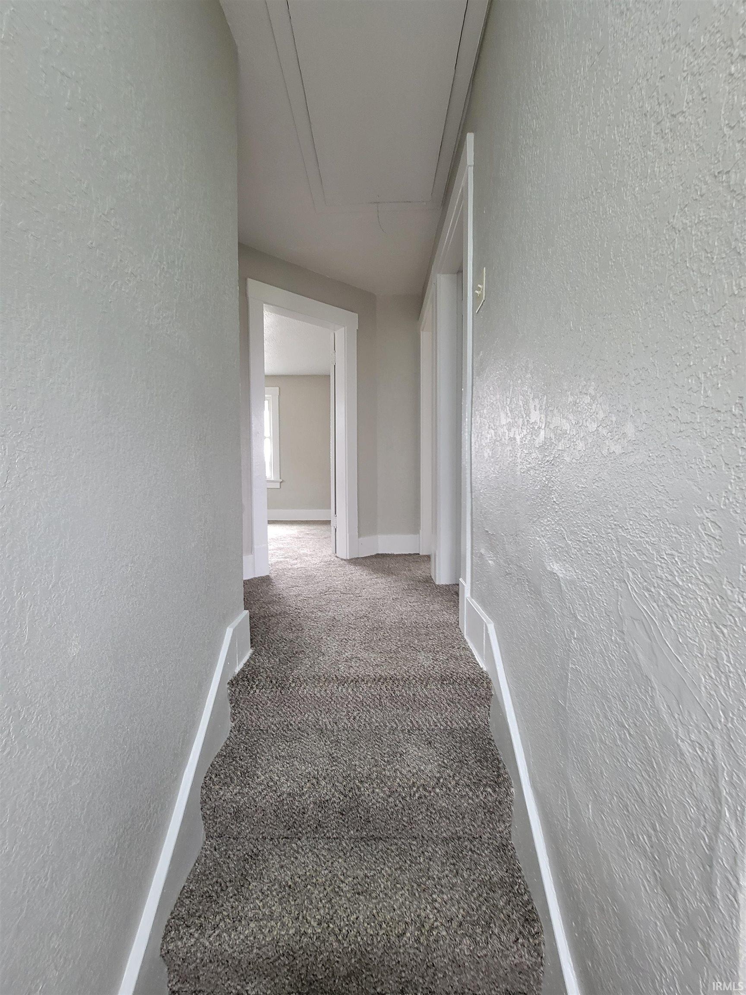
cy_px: 498
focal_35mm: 13
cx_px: 373
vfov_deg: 106.2
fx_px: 374
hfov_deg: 89.9
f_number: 2.2
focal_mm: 2.2
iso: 200
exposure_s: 1/60
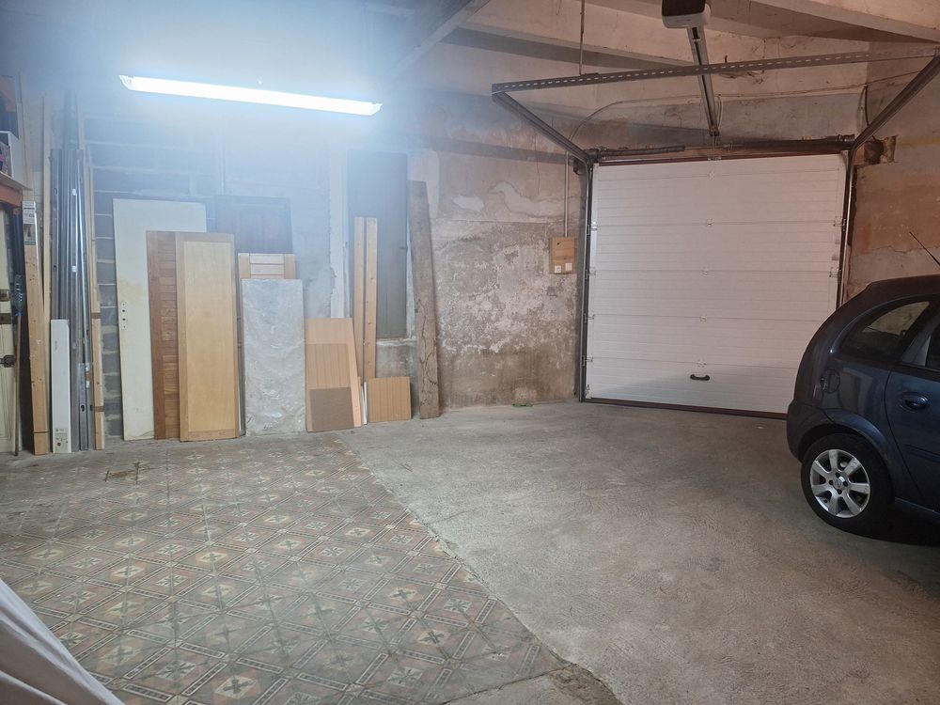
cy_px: 352
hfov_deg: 73.9
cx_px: 470
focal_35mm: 23
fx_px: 625
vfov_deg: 58.9
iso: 320
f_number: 1.8
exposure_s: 1/33
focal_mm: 5.54
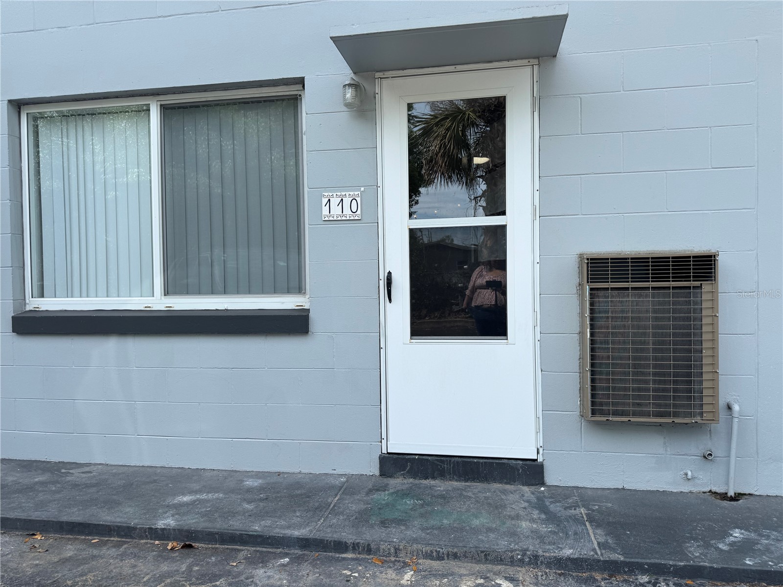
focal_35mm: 24
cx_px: 392
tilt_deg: -2.6
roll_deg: +0.6
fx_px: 543
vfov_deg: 56.8
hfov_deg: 71.6
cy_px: 294
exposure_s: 1/1395
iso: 80
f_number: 1.78
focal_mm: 6.76
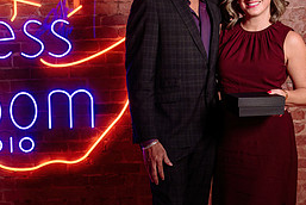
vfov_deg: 15.6
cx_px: 79
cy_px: 128
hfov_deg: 22.9
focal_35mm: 88
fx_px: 749
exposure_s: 1/200
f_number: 3.2
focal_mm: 37
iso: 500
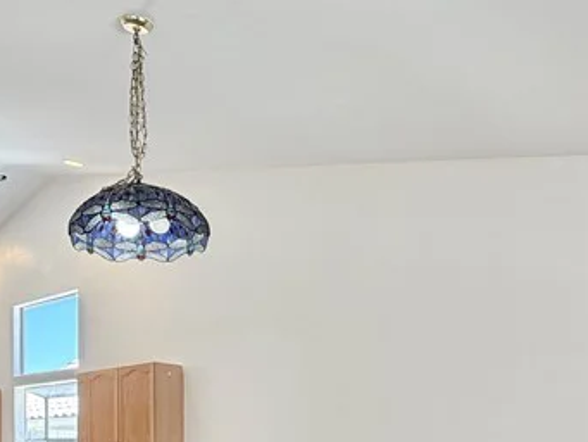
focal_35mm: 42
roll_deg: +1.0
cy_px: 480
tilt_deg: -2.4
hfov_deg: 44.6
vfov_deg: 30.8
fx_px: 714
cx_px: 240
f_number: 2.2
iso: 125
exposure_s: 1/120
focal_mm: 2.22
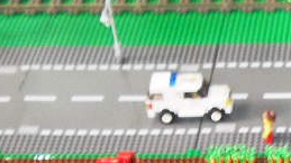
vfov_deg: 7.7
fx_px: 1164
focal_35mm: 151
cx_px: 473
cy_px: 308
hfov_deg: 13.2
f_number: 3.2
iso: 200
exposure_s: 1/45
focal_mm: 6.3
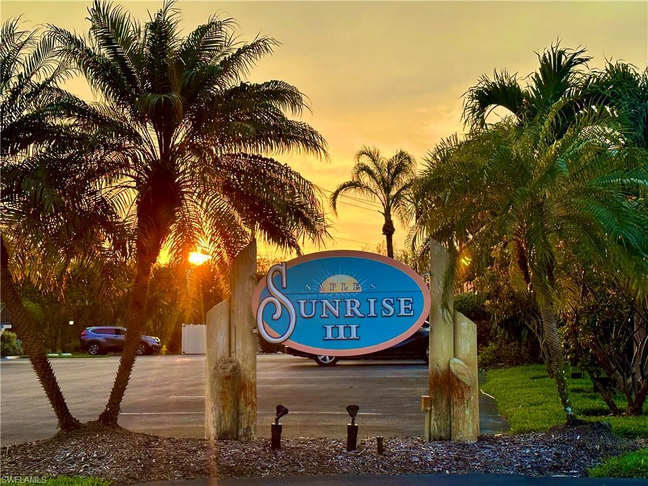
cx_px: 324
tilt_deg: +4.3
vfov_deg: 30.2
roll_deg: +1.5
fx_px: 898
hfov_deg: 39.7
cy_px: 243
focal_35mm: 48
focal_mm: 6.86
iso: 64
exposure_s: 1/779
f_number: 1.78
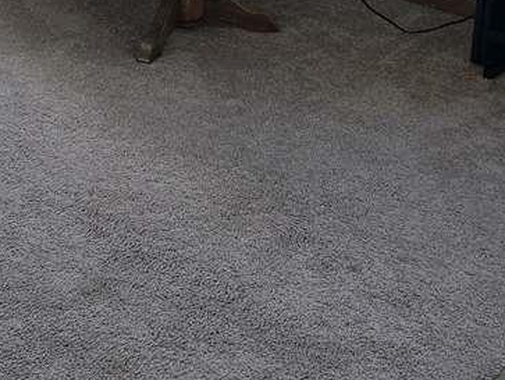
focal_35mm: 81
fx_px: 1183
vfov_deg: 16.4
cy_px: -209
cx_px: -47
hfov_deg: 22.7
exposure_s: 1/180
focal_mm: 6.3
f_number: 1.7
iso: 200
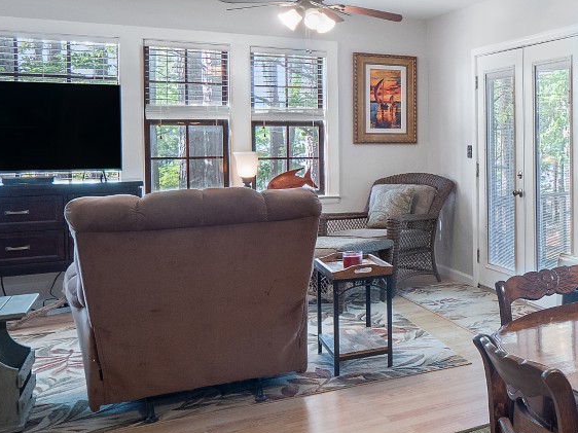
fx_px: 684
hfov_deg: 34.4
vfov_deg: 34.7
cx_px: 729
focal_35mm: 41
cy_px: 136
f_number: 5.6
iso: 400
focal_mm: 8
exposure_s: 1/6
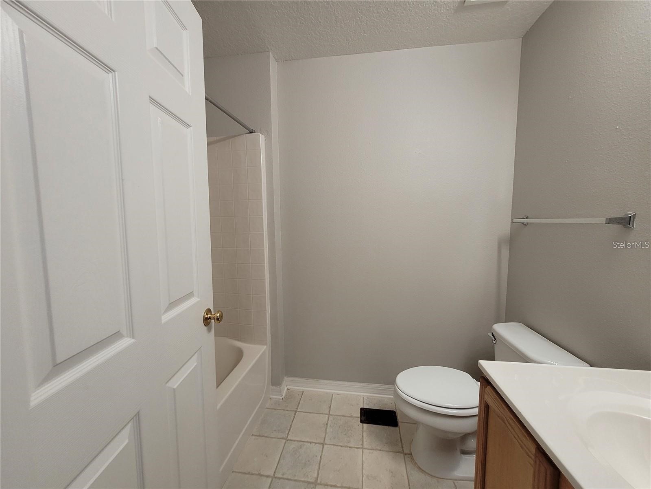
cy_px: 244
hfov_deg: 106.2
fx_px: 244
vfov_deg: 89.9
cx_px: 326
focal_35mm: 13
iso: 160
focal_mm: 1.74
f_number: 2.2
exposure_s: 1/60
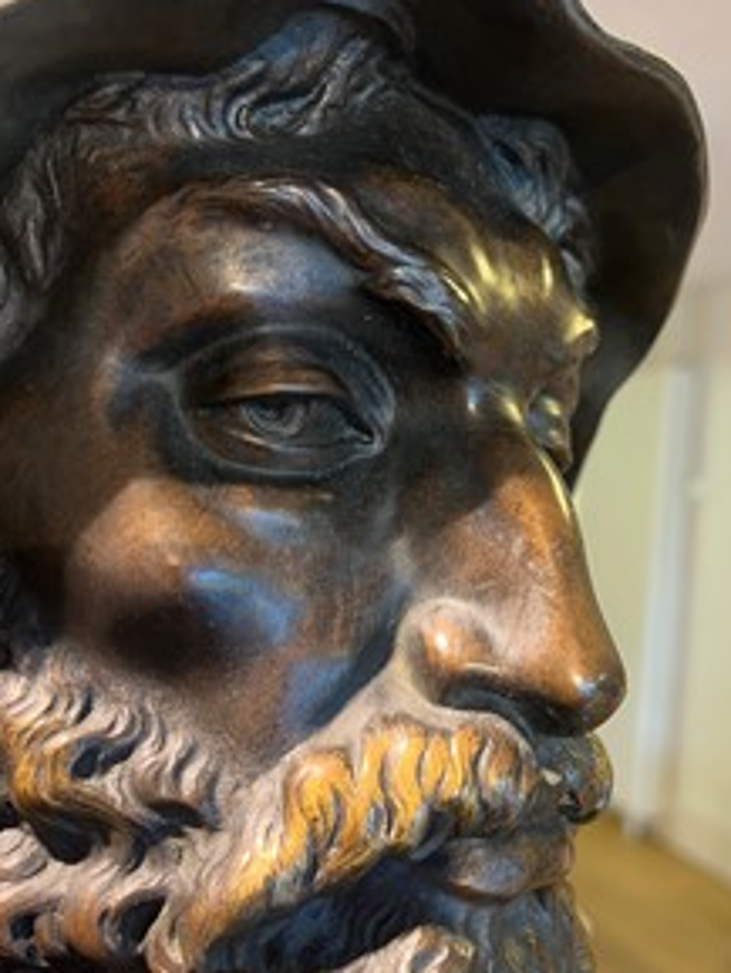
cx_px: 488
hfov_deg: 39.2
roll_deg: -2.9
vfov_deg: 51.2
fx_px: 1013
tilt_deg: -4.1
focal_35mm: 36
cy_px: 539
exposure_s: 1/50
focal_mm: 5.1
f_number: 1.6
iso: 80
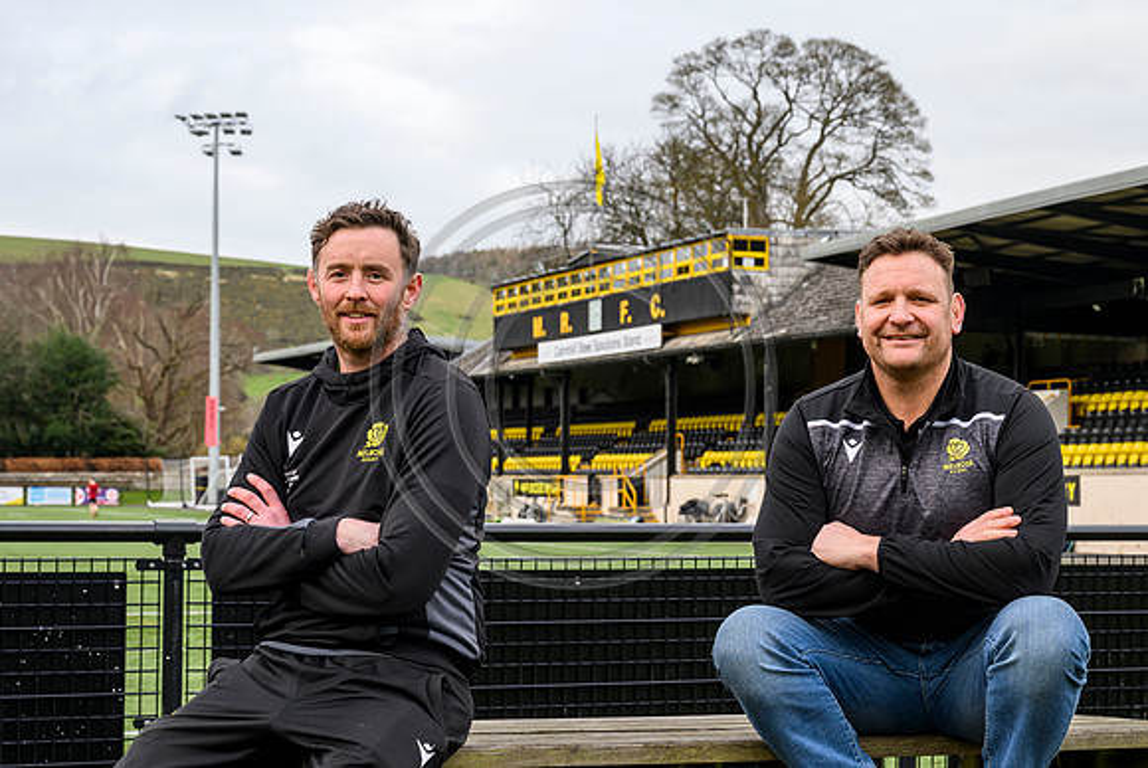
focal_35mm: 71
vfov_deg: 19.3
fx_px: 2258
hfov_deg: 28.5
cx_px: 613
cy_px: 412
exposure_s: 1/200
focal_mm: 55
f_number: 7.1
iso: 500
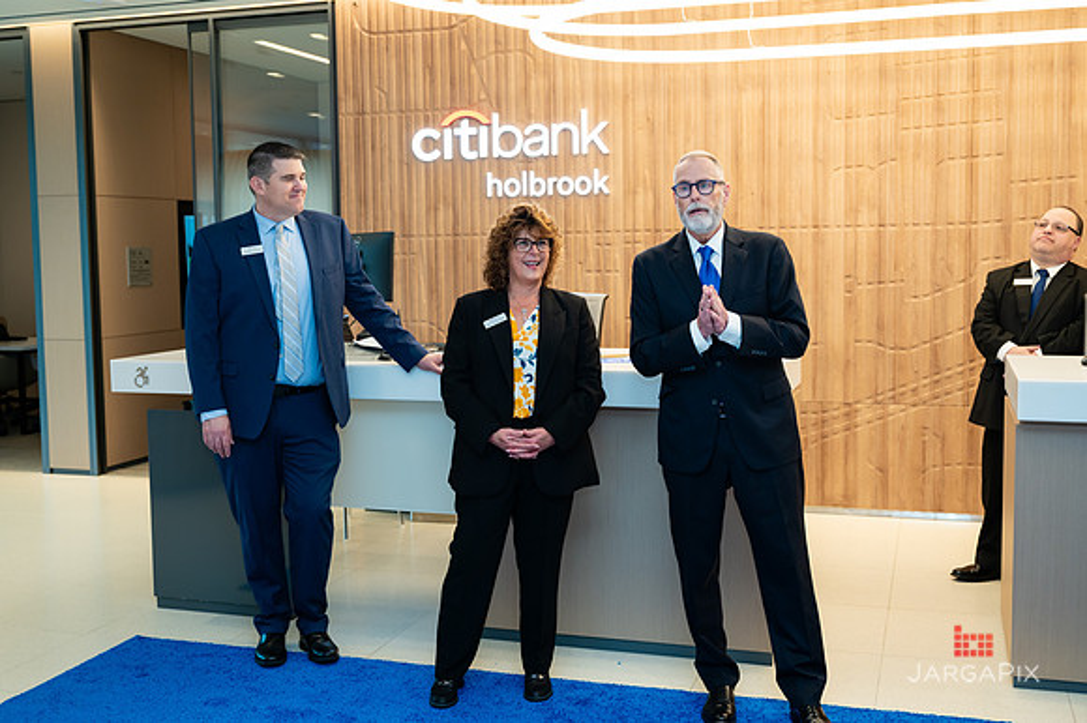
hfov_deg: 48.2
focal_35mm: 40
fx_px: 1215
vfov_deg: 33.2
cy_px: 348
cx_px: 524
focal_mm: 38
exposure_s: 1/200
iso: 640
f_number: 3.5
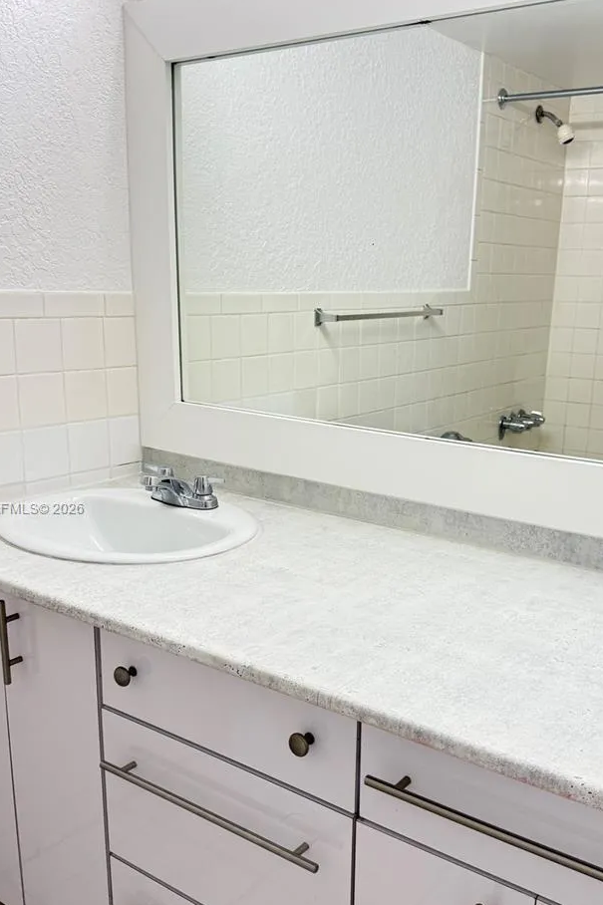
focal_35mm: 33
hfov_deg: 39.9
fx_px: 829
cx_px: 347
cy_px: 509
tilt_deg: -14.2
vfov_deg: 57.1
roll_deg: -2.7
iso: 160
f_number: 1.78
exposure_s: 1/228
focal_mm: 6.76
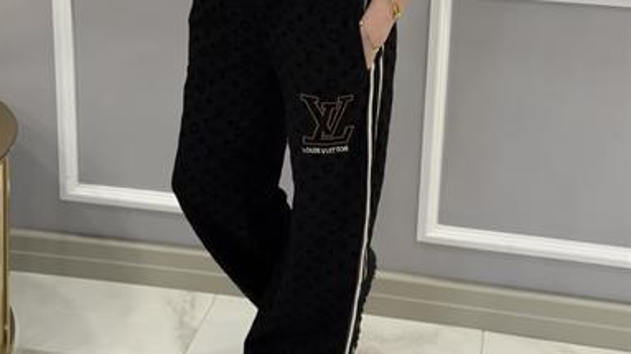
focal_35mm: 71
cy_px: 33
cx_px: 311
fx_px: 1187
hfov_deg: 29.8
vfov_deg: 16.7
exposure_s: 1/100
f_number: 1.78
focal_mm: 6.76
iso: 160
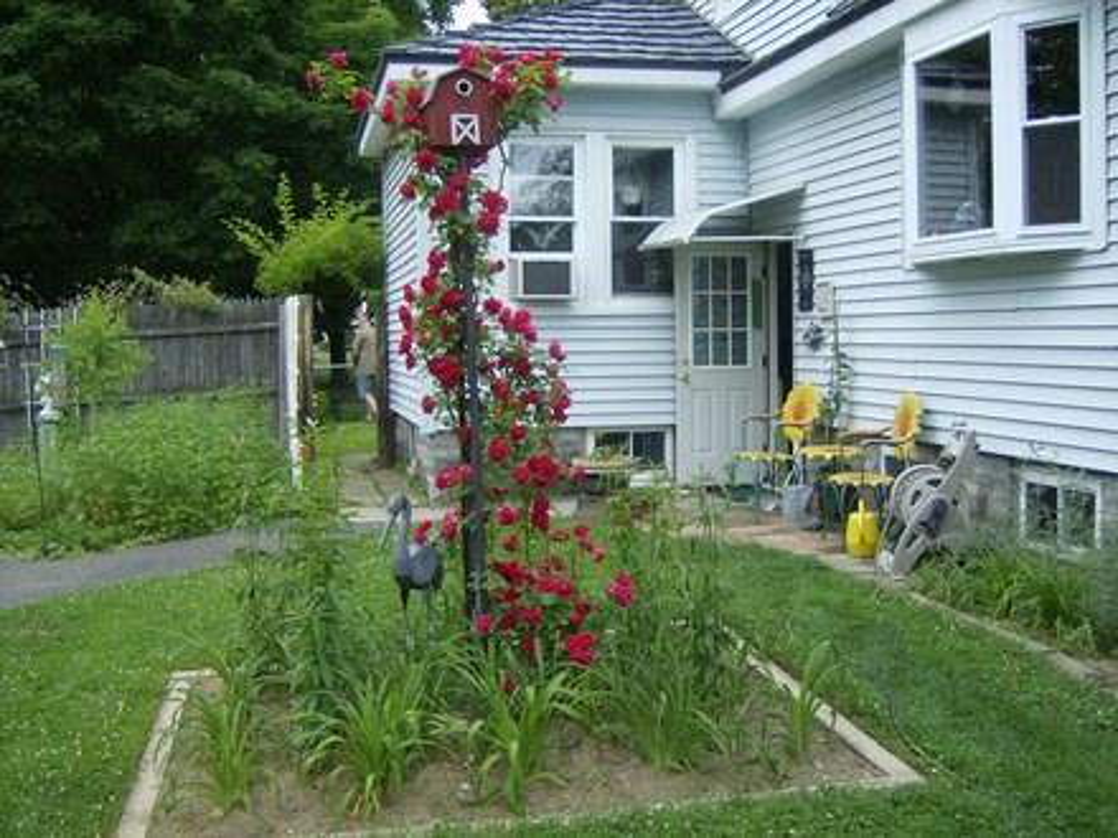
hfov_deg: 51.4
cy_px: 419
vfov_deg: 39.7
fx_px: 1163
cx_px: 559
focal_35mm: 36
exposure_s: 1/453
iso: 100
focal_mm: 6
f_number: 2.8
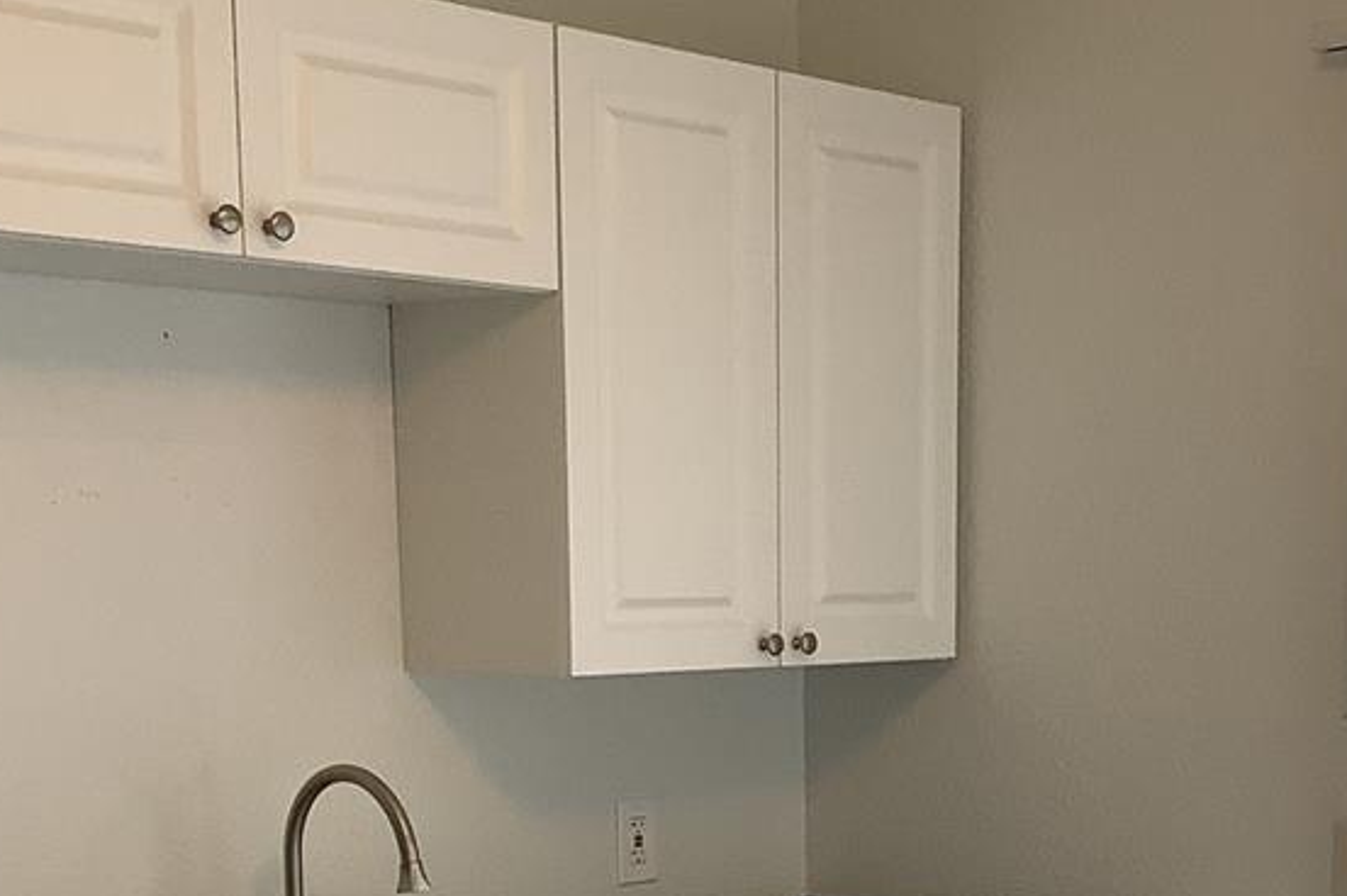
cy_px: 971
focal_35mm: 70
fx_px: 2618
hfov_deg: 28.7
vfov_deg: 18.7
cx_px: 865
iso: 64
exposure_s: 1/60
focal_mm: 3.3
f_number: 2.4
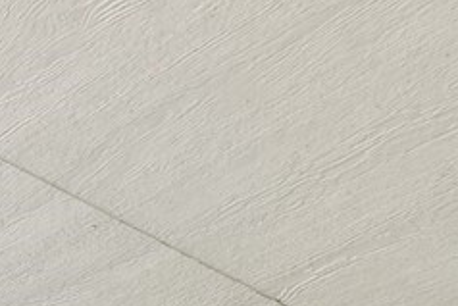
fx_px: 1197
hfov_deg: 21.7
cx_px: 264
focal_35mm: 94
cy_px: 803
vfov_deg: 11.3
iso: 200
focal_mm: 14
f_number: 8
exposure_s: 1/40
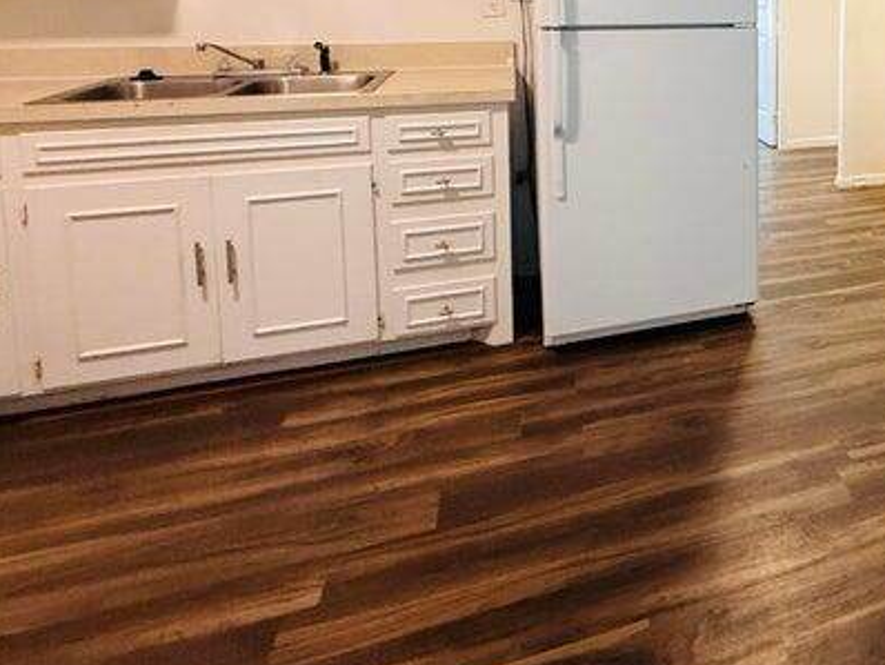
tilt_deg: -4.8
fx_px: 767
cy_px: 49
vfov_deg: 42.4
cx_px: 871
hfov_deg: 49.7
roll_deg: -2.0
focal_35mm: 30
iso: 400
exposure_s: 1/60
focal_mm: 2.22
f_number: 2.2
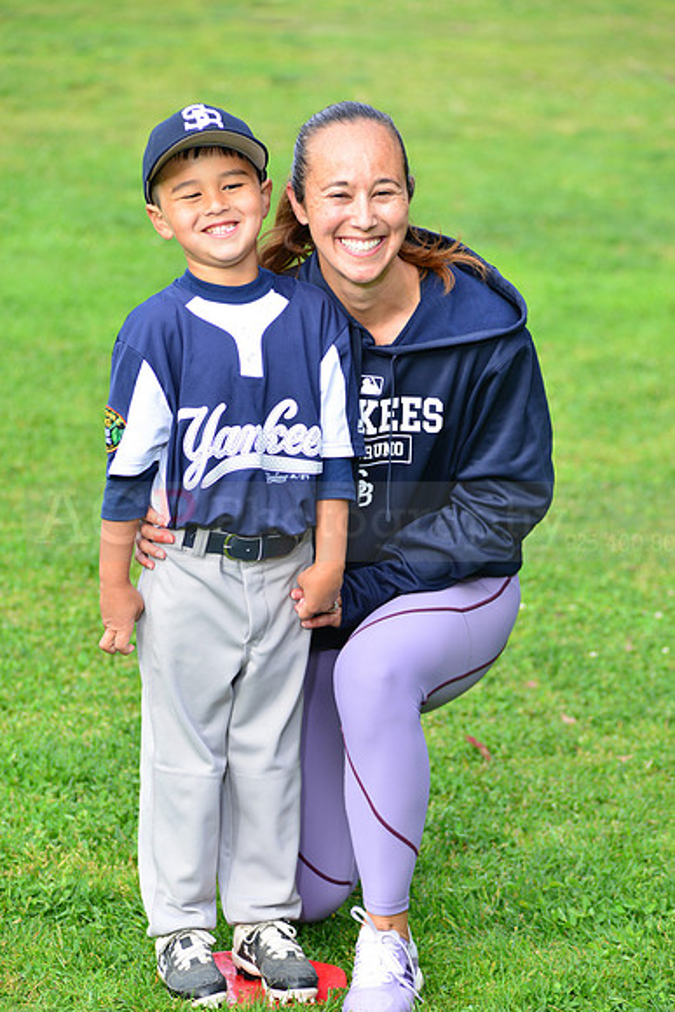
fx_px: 3513
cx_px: 338
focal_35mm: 125
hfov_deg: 11.0
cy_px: 506
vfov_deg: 16.4
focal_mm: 125
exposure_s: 1/200
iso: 320
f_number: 5.6
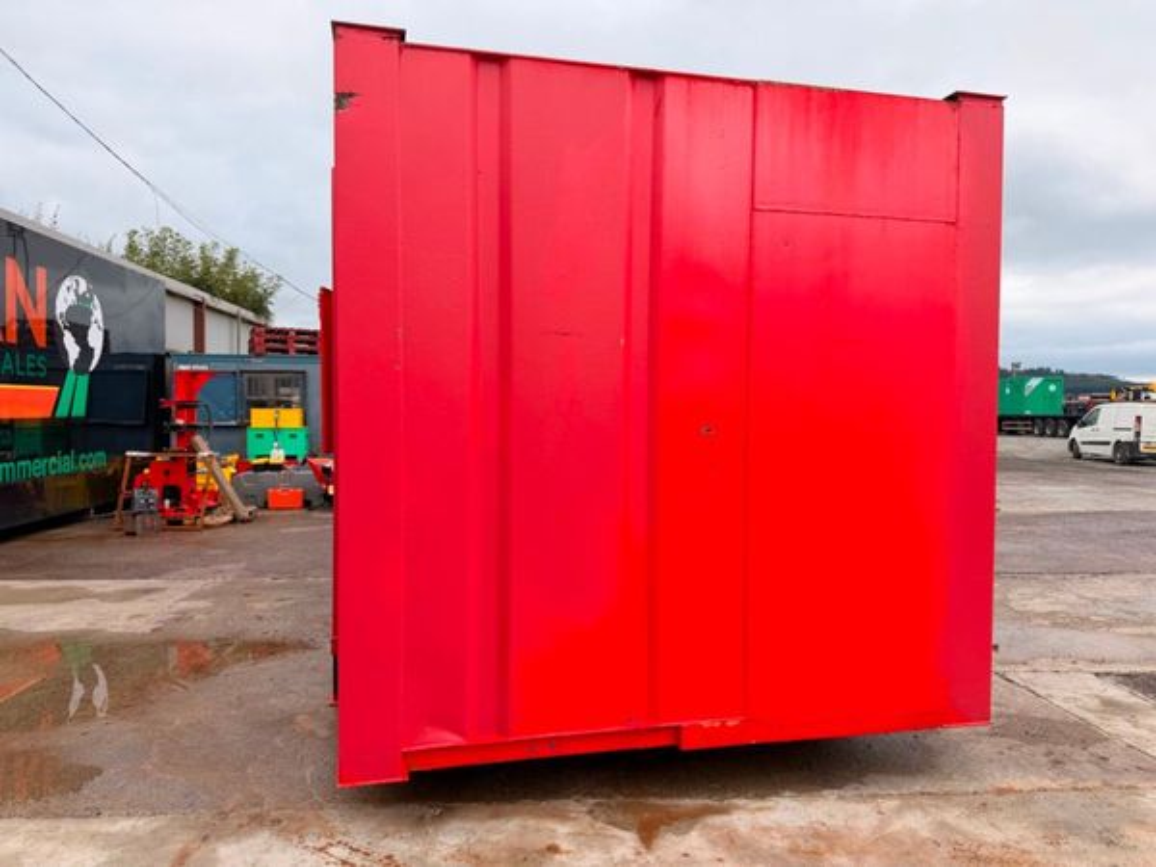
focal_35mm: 24
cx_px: 578
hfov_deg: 71.6
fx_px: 801
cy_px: 434
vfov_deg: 56.8
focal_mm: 6.76
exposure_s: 1/888
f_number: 1.78
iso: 100
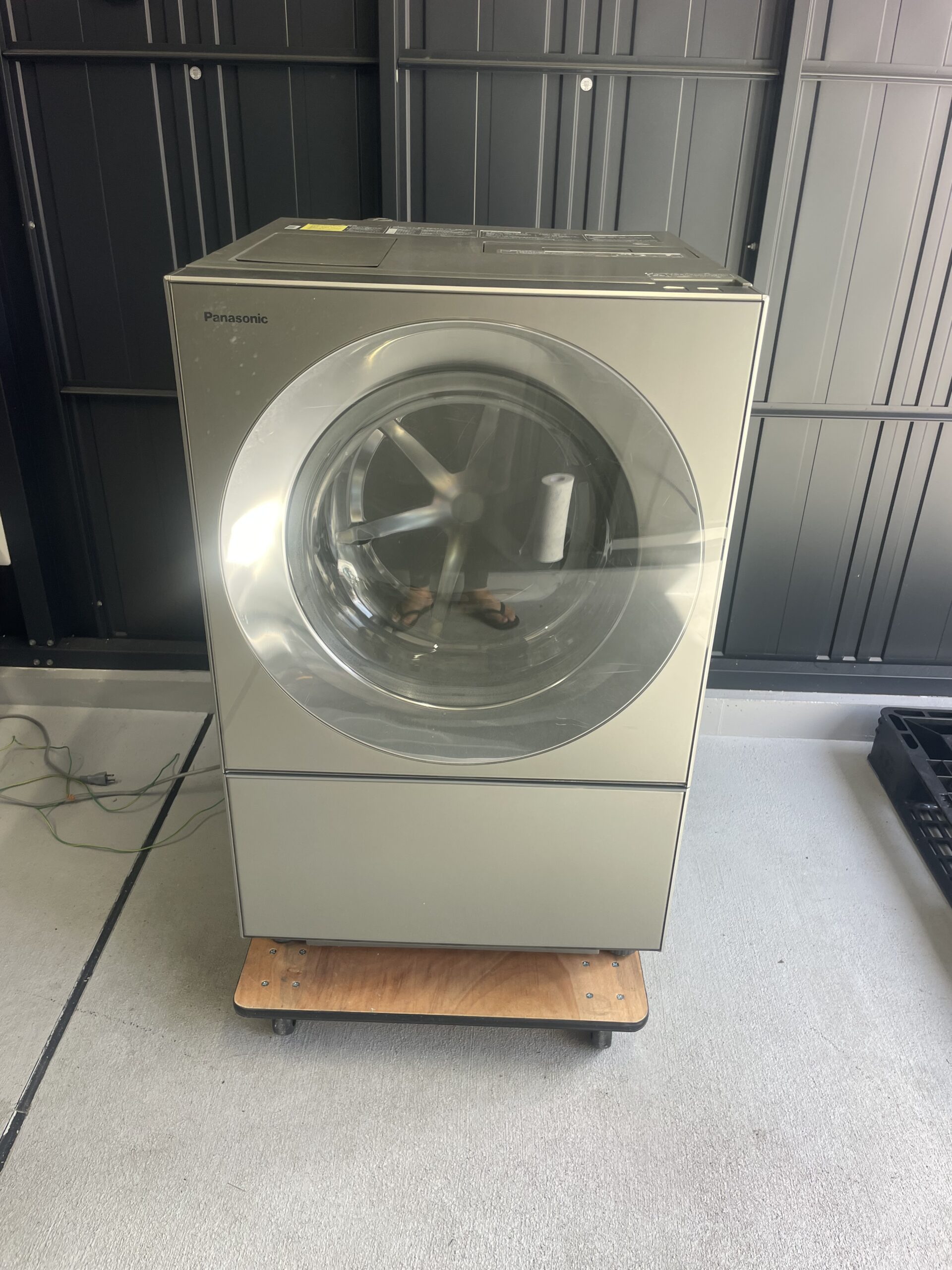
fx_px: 953
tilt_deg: -27.7
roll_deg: -1.3
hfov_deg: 53.1
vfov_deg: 67.3
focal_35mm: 26
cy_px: 635
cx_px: 476
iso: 50
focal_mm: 4.2
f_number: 1.6
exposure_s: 1/121
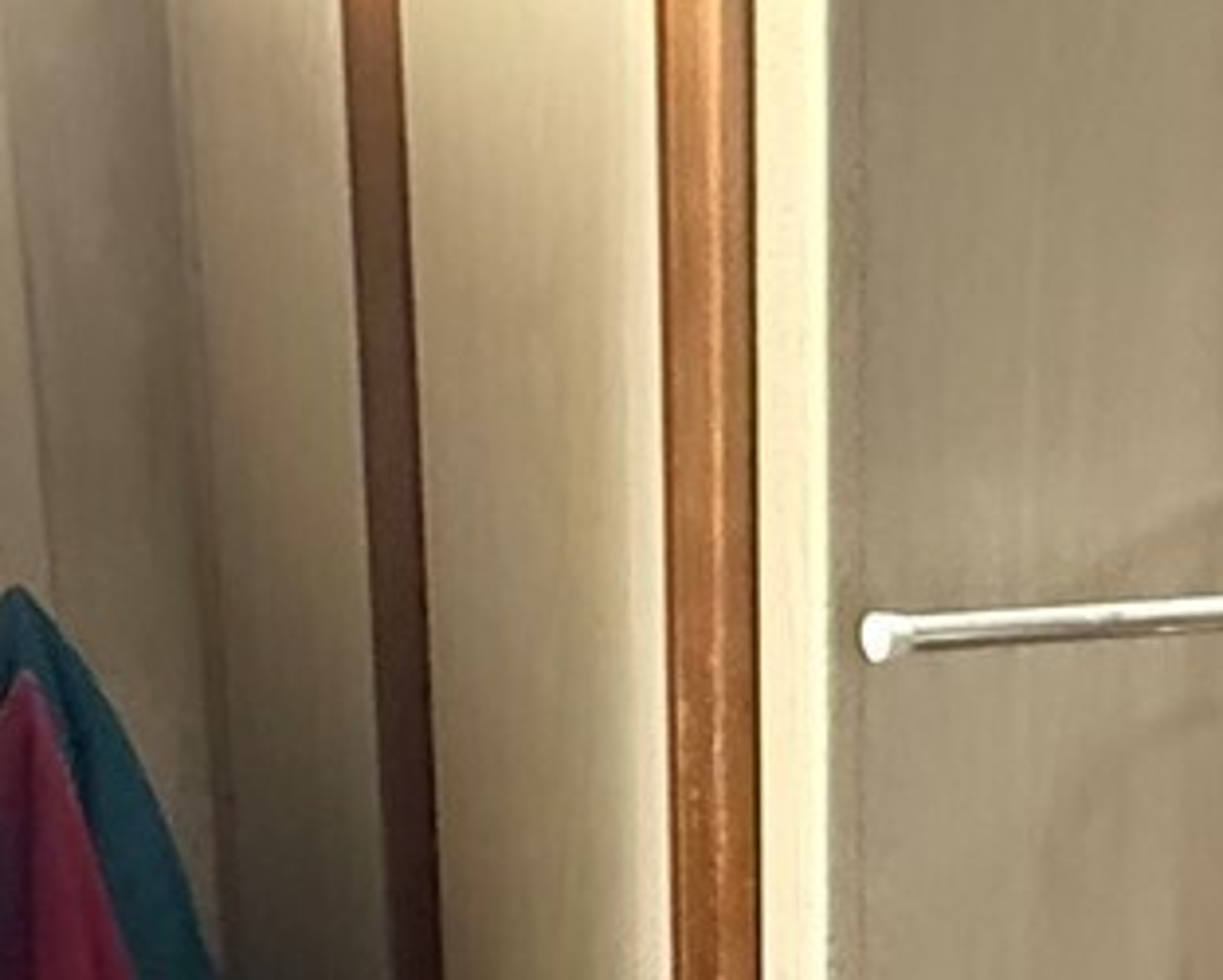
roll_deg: -0.7
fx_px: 2535
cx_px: 992
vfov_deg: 21.2
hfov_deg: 26.6
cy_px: 953
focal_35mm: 70
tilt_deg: -15.7
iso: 1000
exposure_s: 1/40
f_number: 2.2
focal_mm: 2.22
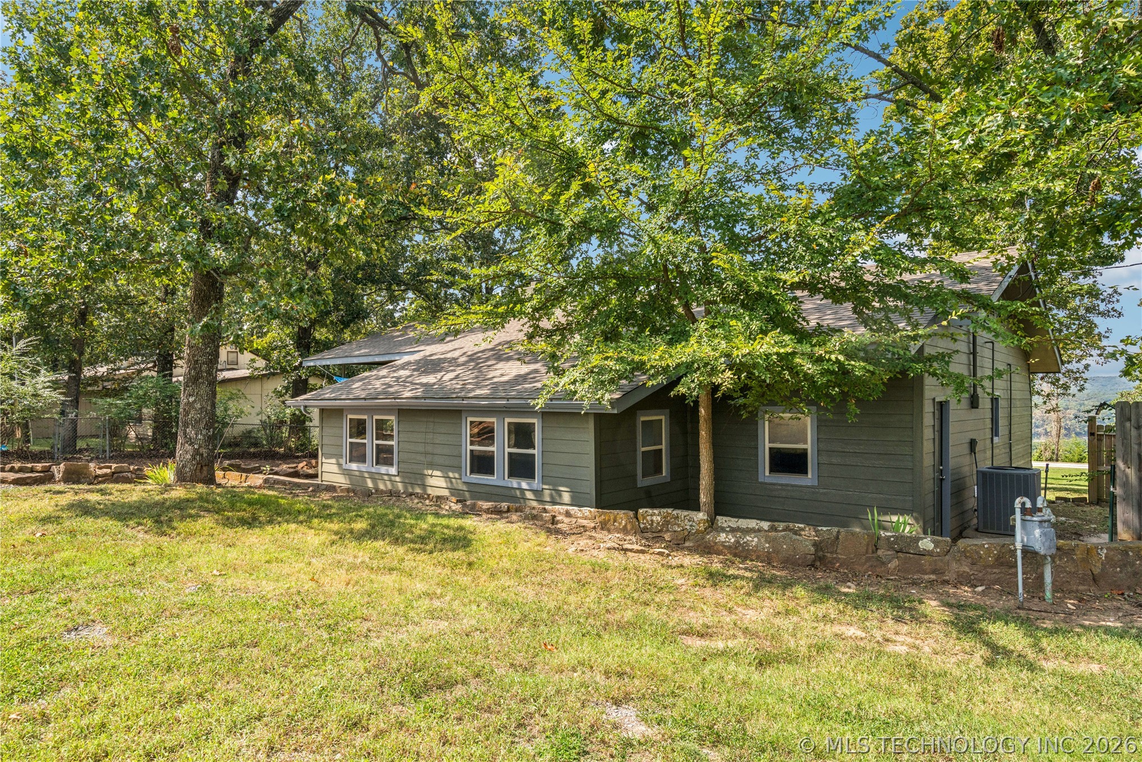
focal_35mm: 22
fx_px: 698
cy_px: 381
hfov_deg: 78.6
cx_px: 571
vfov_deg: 57.2
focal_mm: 22
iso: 800
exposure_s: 1/250
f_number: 11
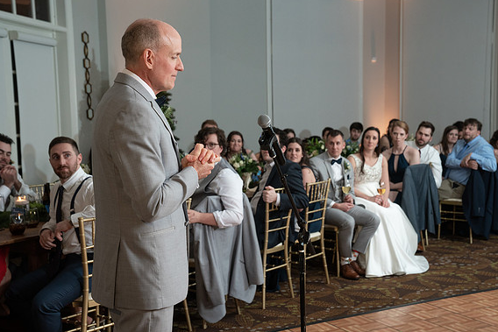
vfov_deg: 27.5
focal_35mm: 49
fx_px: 678
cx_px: 250
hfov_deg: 40.3
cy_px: 167
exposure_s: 1/200
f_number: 5
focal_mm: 48
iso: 2000
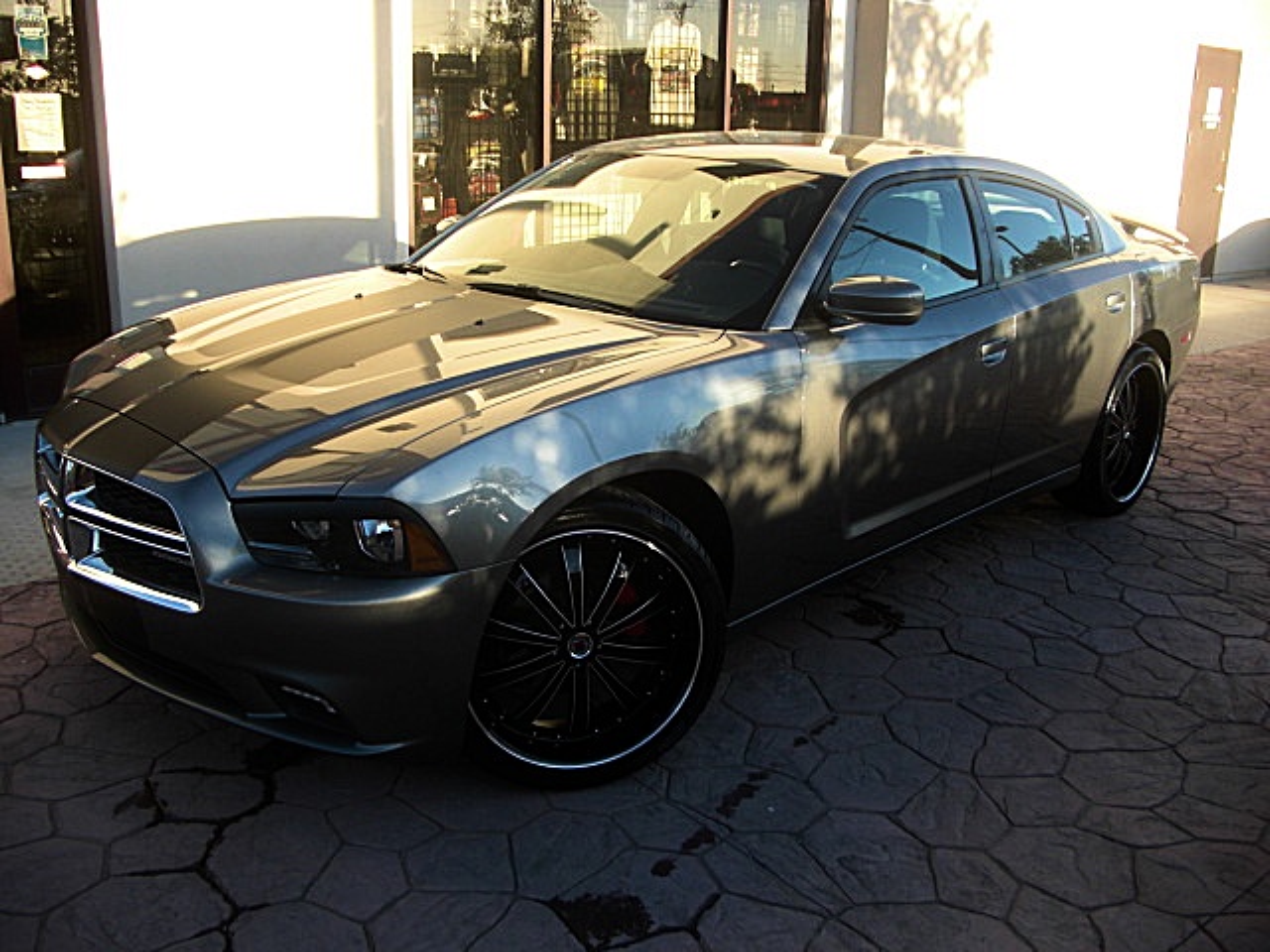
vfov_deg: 39.7
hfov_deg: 51.4
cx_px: 635
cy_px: 476
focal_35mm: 36
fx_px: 1321
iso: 50
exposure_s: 1/200
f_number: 2.8
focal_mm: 6.3
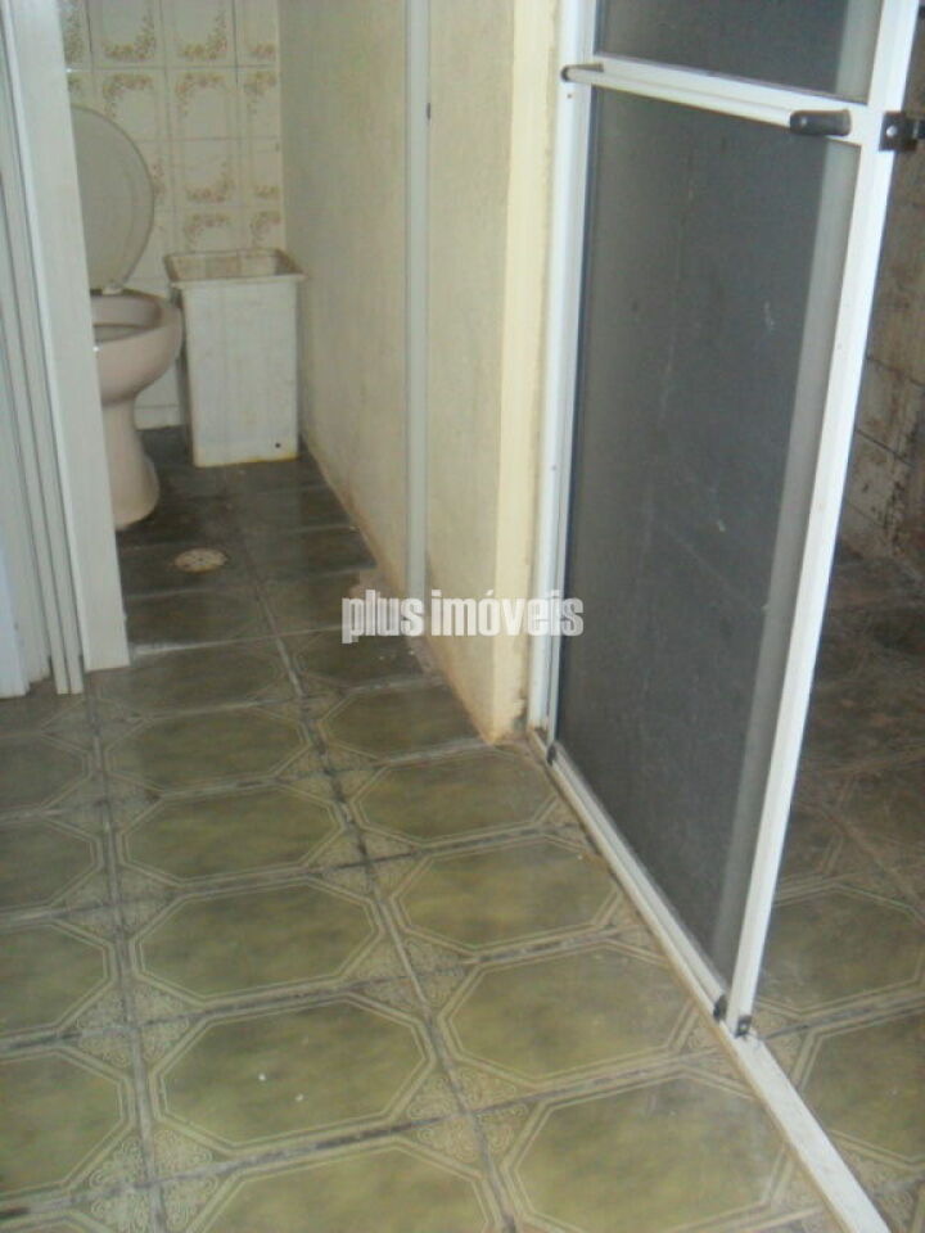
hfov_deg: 40.7
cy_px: 616
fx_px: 1247
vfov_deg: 52.6
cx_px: 462
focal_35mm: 35
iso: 200
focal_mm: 6.3
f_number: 3
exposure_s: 1/45
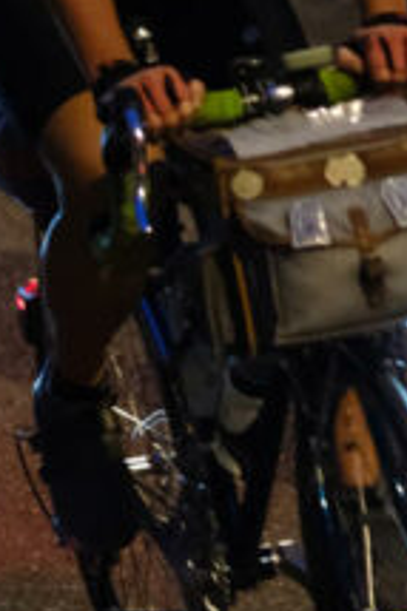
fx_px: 6794
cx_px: 340
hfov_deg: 3.4
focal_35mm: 400
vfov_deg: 5.2
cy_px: 105
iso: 2500
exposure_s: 1/160
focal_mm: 56
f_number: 1.4
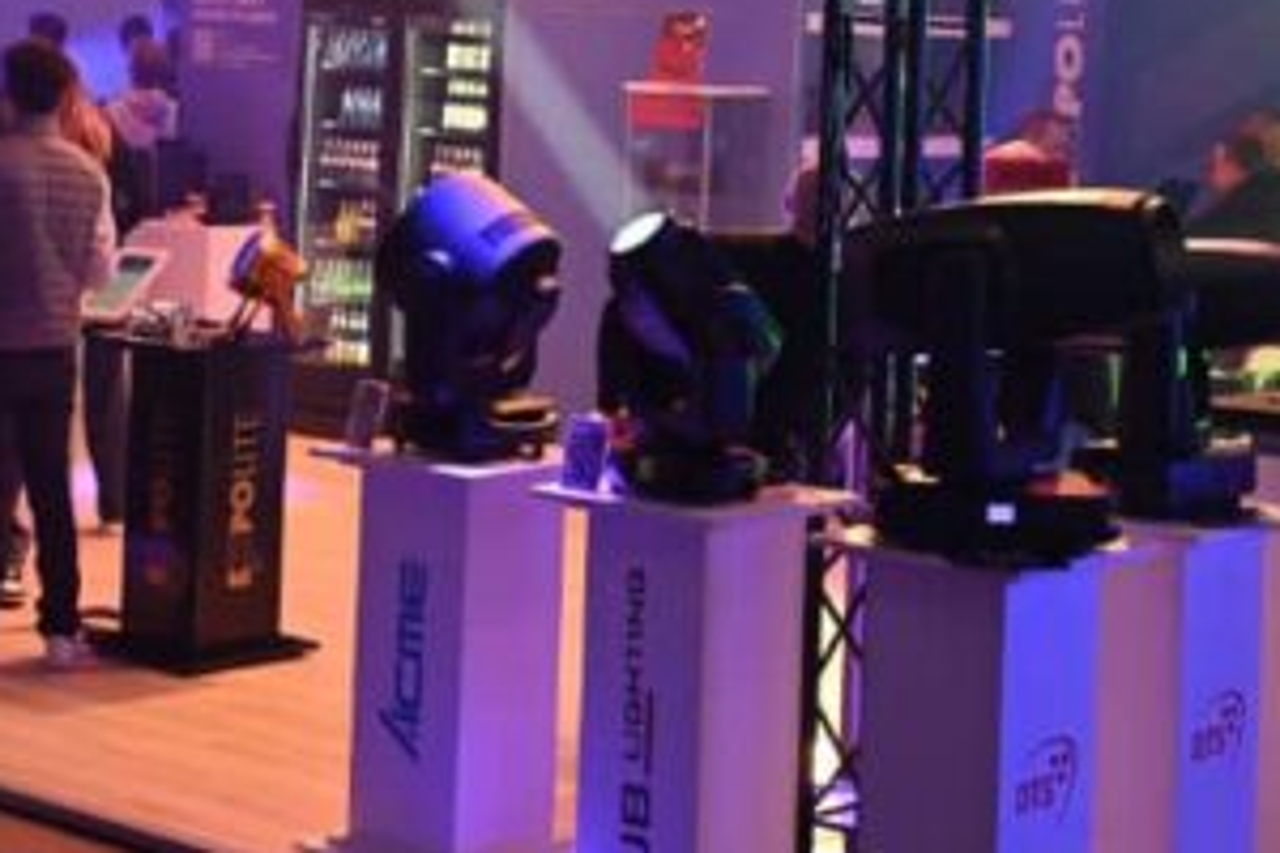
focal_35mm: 88
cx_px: 644
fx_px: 3139
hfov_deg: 23.1
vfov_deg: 15.0
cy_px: -168
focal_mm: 34.5
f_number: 4
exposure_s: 1/125
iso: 1000
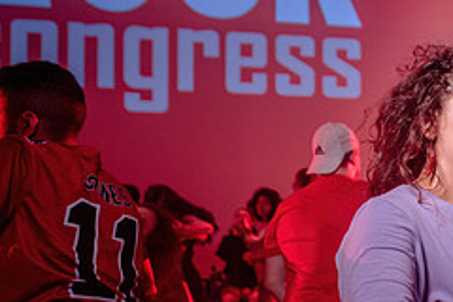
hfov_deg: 32.1
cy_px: 216
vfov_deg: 23.2
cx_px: 440
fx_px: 730
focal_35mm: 58
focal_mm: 24
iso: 800
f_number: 2.8
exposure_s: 1/60
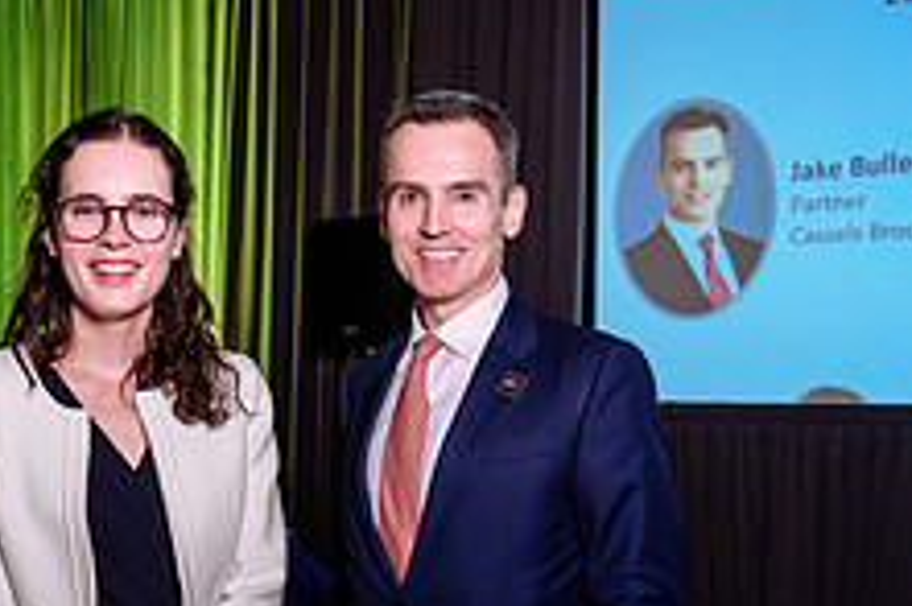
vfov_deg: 21.4
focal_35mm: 63
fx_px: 1595
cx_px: 388
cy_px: 431
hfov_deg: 31.9
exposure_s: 1/160
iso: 1000
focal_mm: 24
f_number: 3.2
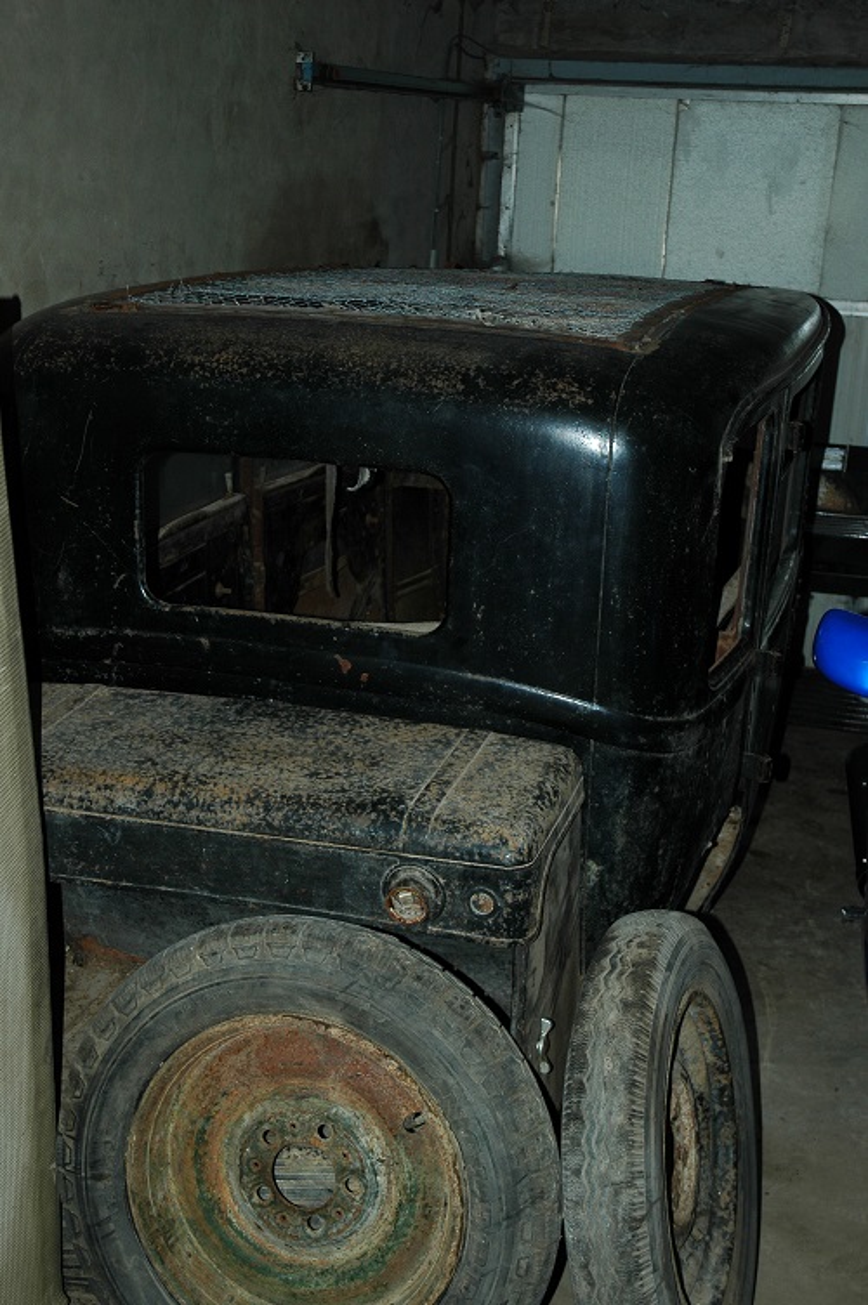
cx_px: 434
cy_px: 652
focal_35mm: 46
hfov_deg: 28.9
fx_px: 1685
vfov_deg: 42.4
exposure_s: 1/125
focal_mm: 31
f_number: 5.6
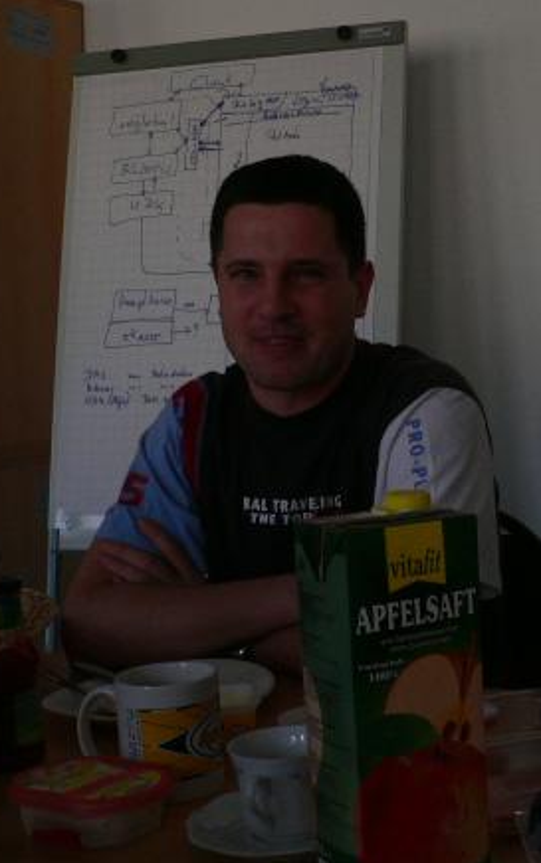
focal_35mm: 56
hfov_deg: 21.9
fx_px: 1319
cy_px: 408
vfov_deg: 36.3
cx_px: 604
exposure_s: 1/250
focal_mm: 6
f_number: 2.8
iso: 200
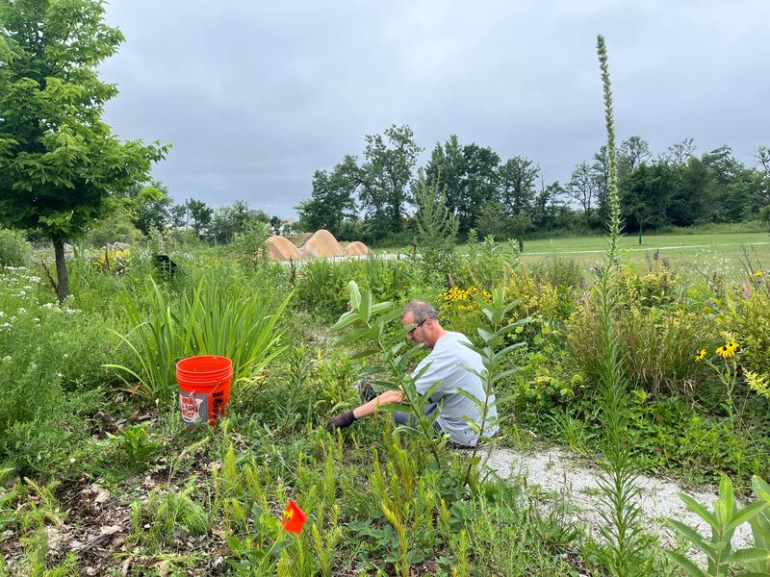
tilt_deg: -5.3
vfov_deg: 53.1
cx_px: 385
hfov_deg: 67.3
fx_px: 578
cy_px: 288
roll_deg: +1.3
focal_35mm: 26
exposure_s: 1/1046
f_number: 1.6
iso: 50
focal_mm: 5.1
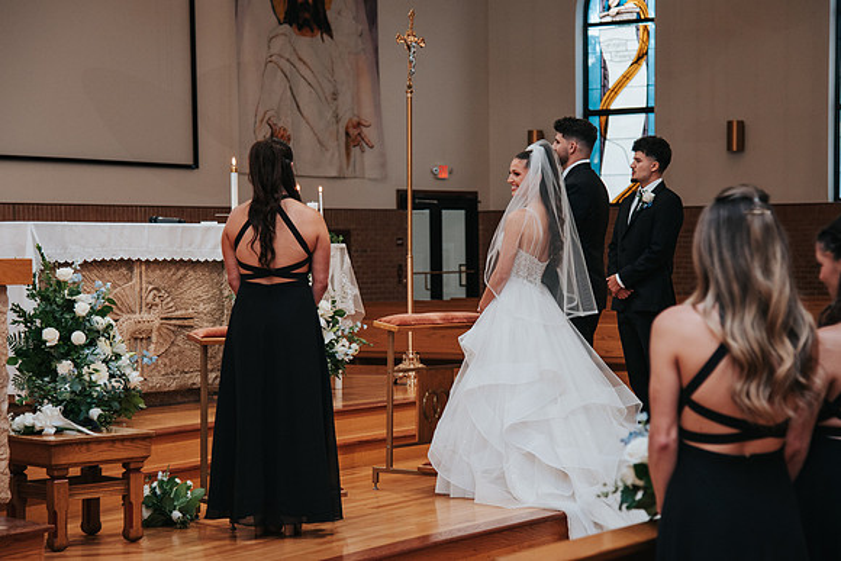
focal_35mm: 96
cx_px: 433
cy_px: 292
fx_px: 2249
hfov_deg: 21.2
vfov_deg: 14.2
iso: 1000
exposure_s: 1/200
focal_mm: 78
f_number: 4
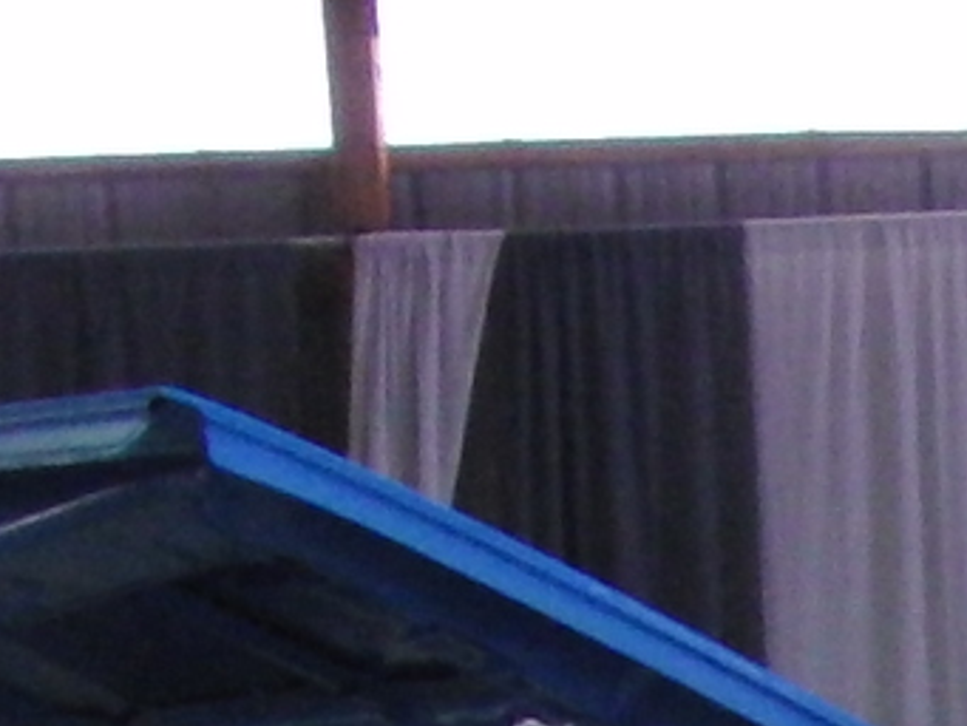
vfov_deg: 6.2
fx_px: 6288
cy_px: 1934
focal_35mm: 225
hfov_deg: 8.2
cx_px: 2223
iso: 200
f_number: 2.8
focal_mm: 5.3
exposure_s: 1/80
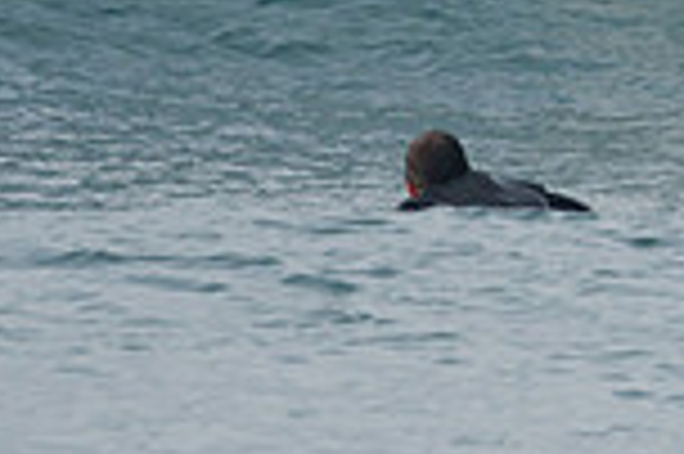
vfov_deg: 0.7
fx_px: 34770
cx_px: 1233
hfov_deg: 1.1
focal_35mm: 1832
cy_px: -285
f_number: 5.6
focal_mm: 320
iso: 560
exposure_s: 1/1600
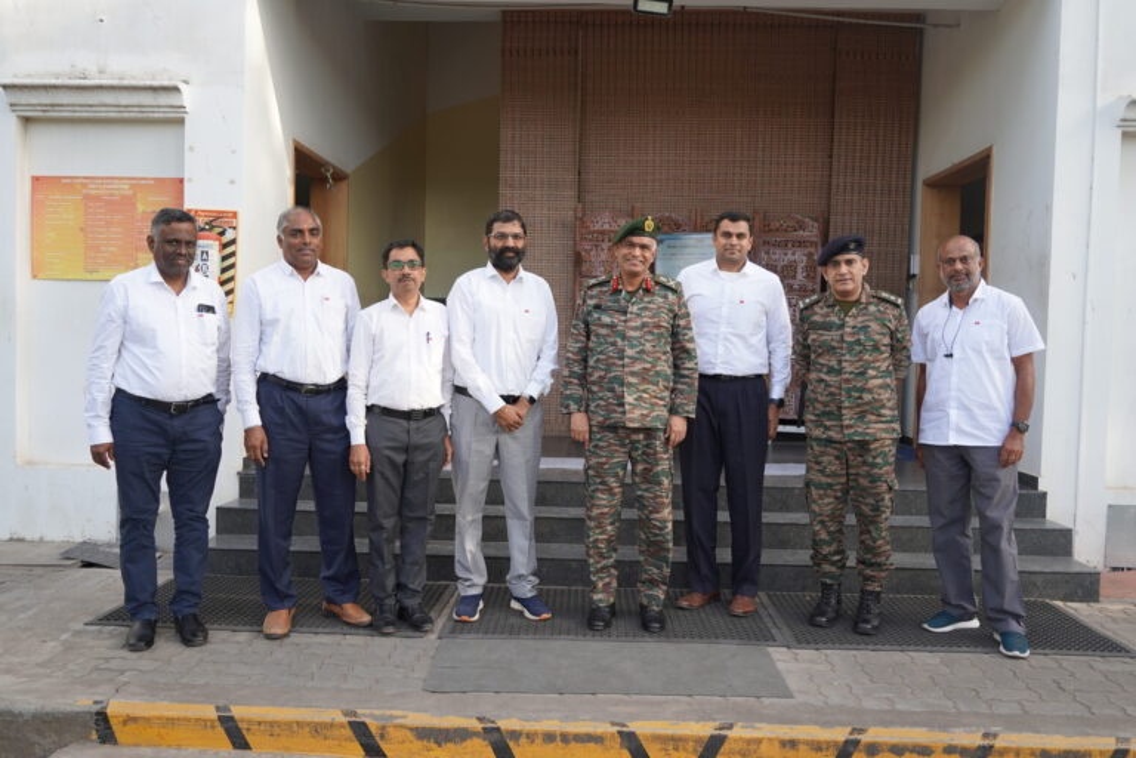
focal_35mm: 31
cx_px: 568
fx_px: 978
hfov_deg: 60.3
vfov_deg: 42.3
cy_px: 379
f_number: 4.5
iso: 200
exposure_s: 1/160
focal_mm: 31
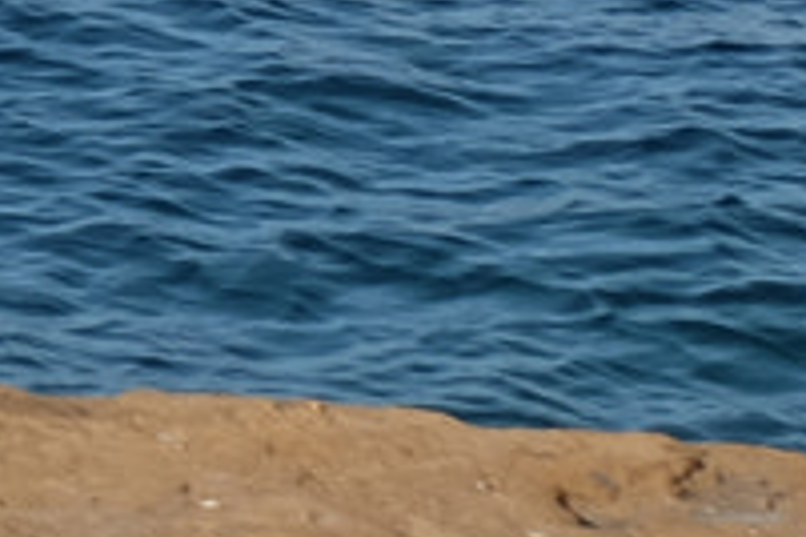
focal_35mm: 231
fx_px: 5171
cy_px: -1148
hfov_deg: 7.2
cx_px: -2121
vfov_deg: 5.5
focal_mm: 19.5
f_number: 7.1
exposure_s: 1/140
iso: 200
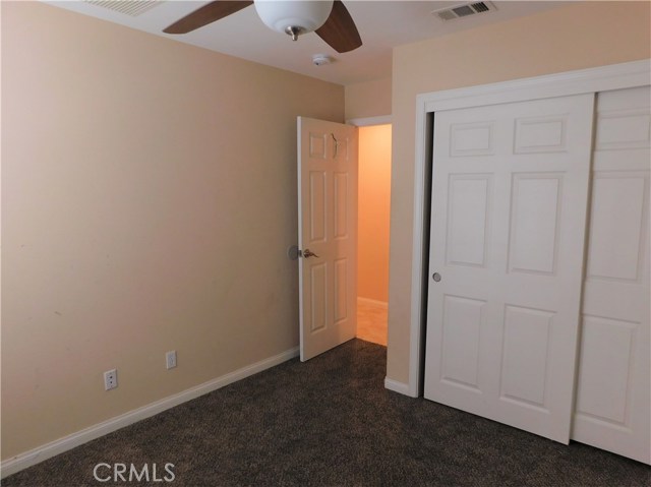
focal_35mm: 23
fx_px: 432
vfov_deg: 58.8
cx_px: 326
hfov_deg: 74.0
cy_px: 244
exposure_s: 1/30
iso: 125
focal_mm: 4
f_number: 3
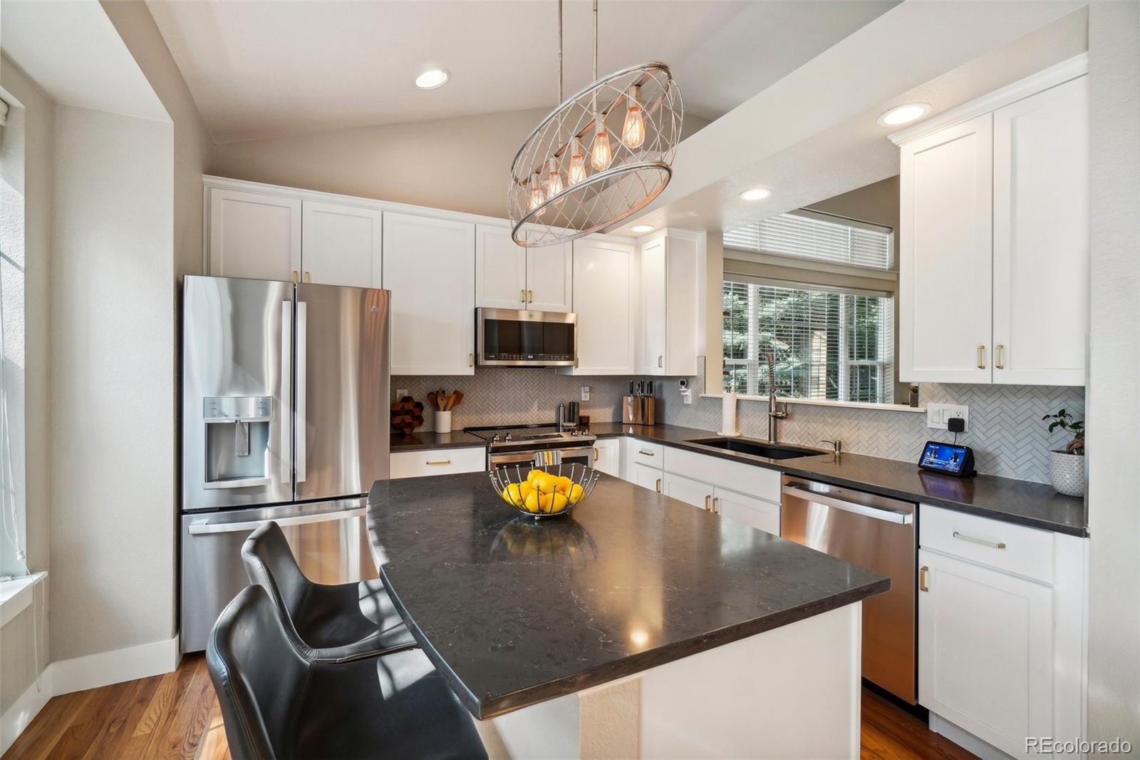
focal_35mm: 15
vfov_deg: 77.3
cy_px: 380
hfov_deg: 100.4
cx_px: 570
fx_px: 475
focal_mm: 10
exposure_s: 1/20
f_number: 8
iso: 400
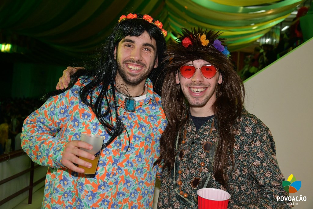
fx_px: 339
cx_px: 156
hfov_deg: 49.6
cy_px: 104
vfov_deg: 34.2
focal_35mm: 39
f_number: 4
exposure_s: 1/60
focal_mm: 26
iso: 1000
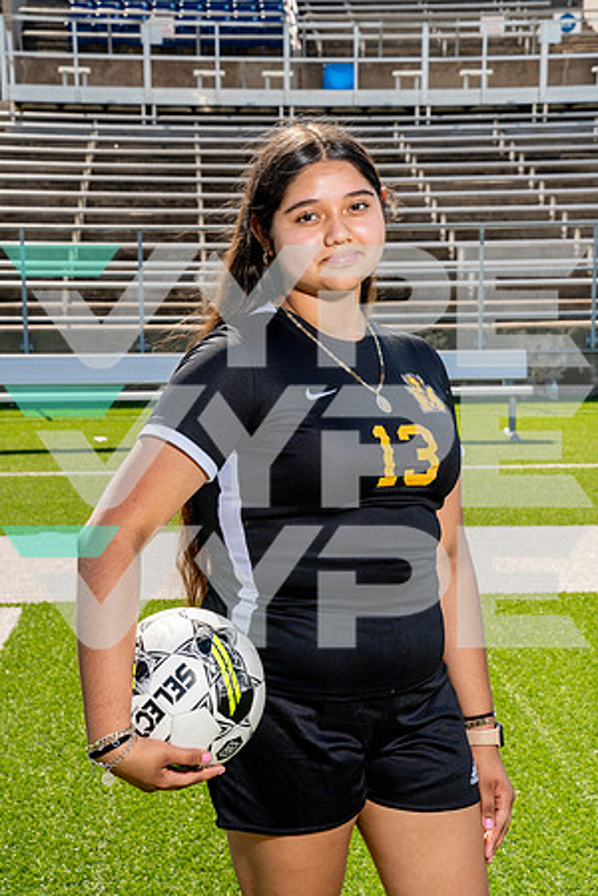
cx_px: 299
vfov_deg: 28.8
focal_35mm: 70
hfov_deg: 19.5
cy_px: 448
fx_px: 1744
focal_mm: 70
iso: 320
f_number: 11
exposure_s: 1/250
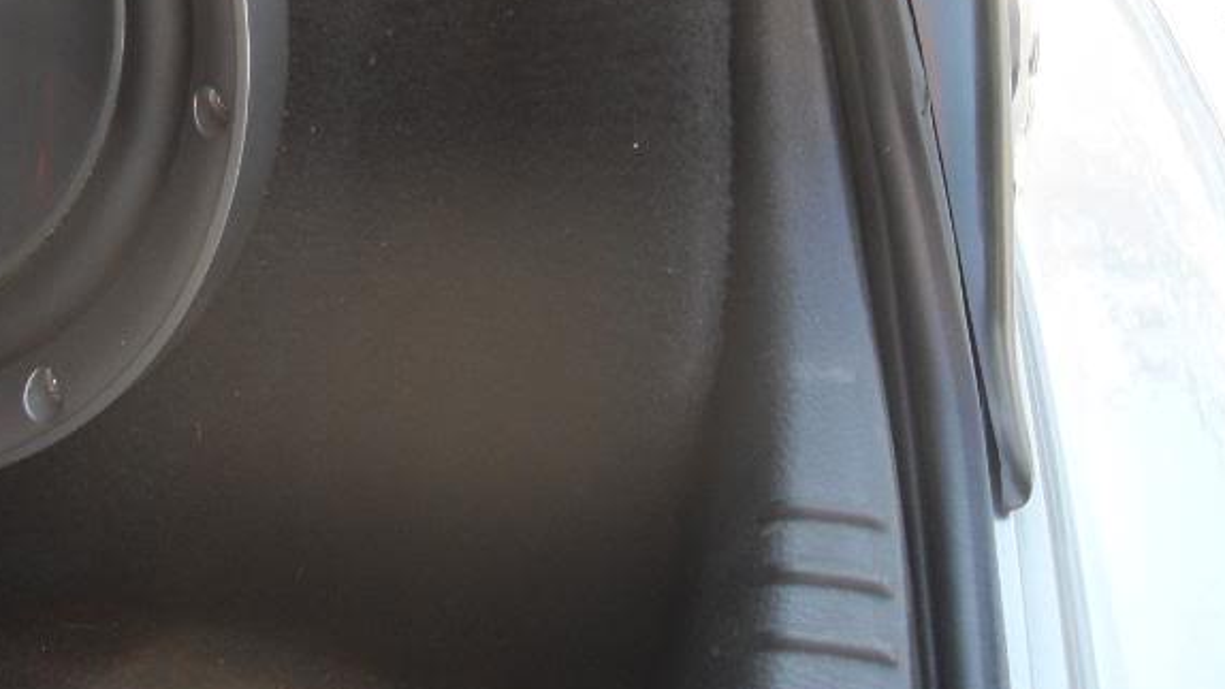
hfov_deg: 30.8
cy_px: 4
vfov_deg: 17.3
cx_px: 429
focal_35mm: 68
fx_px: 2209
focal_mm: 6.3
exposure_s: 1/45
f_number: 3.5
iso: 120
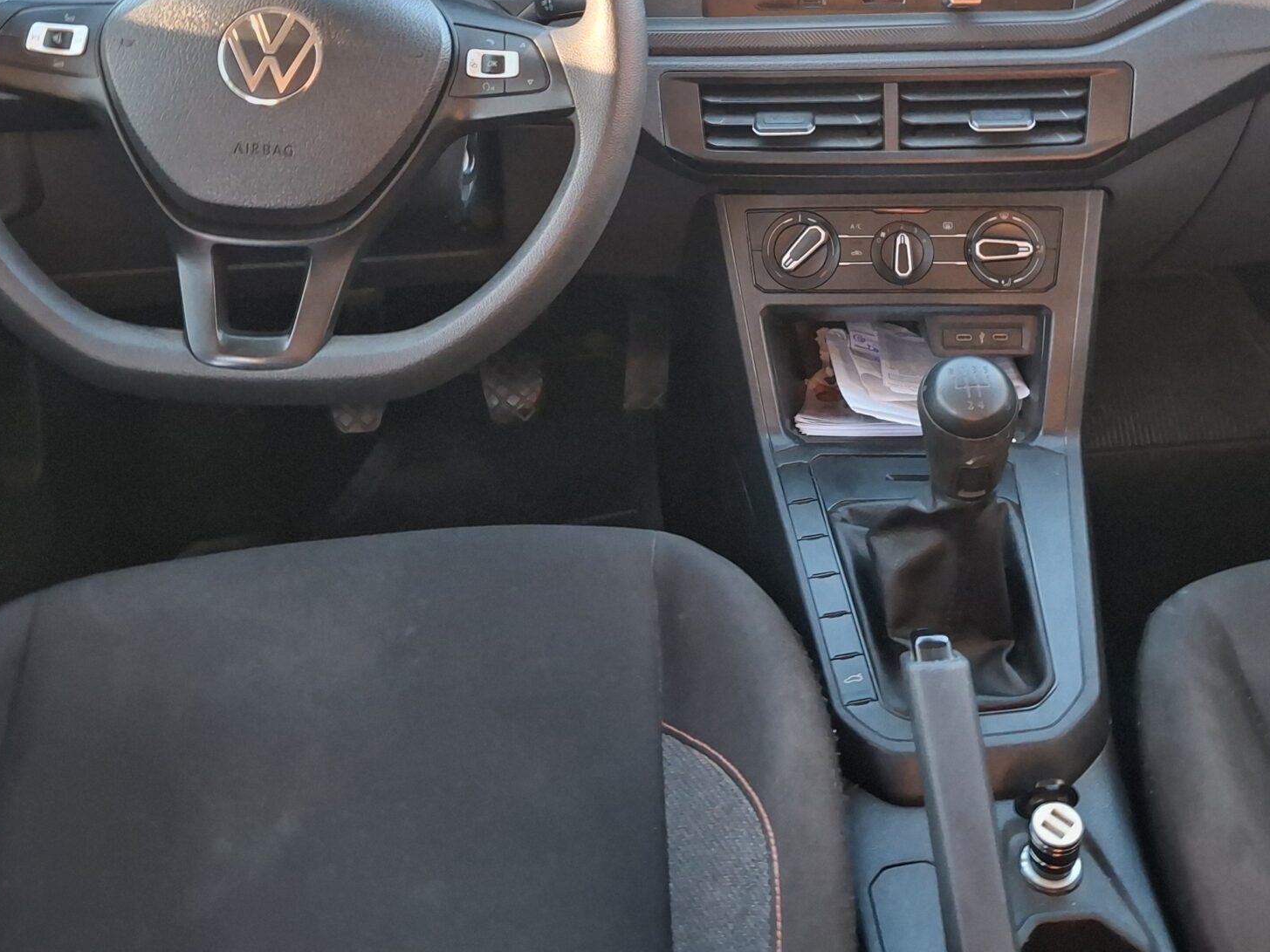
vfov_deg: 31.6
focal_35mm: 44
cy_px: 128
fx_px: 1614
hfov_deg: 42.8
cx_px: 732
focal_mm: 4.69
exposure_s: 1/50
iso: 200
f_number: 1.8
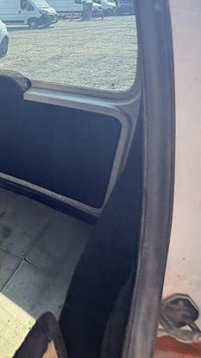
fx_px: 313
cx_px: -110
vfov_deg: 58.2
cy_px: 120
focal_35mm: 33
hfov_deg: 25.5
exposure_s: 1/136
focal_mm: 2.22
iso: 64
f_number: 2.2
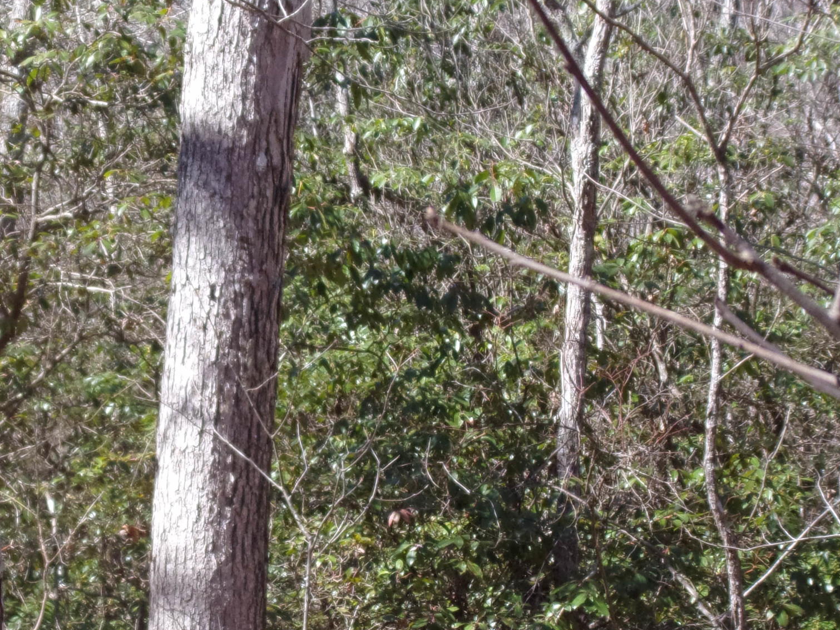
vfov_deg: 9.8
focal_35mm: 151
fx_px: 3664
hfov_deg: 12.9
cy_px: 462
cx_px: 16
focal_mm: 13.6
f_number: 4.7
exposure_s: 1/170
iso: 80
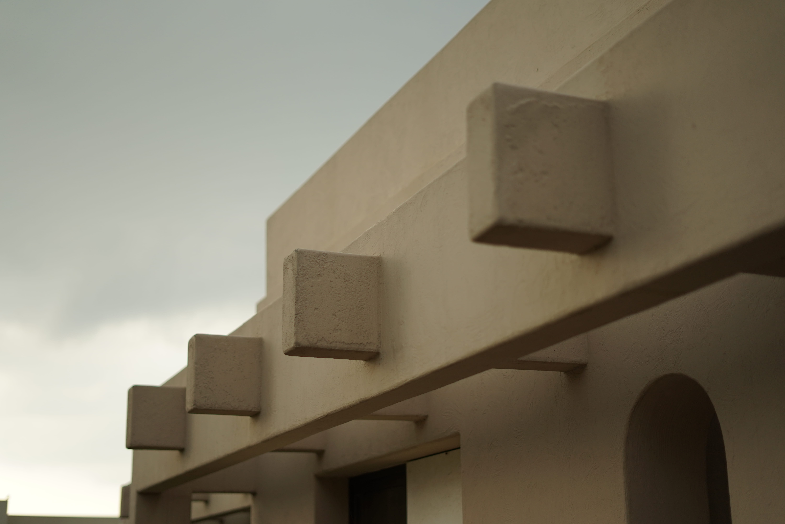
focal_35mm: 50
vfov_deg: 27.0
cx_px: 392
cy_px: 262
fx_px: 1090
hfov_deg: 39.6
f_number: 1.8
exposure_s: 1/2500
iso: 250
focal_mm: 50
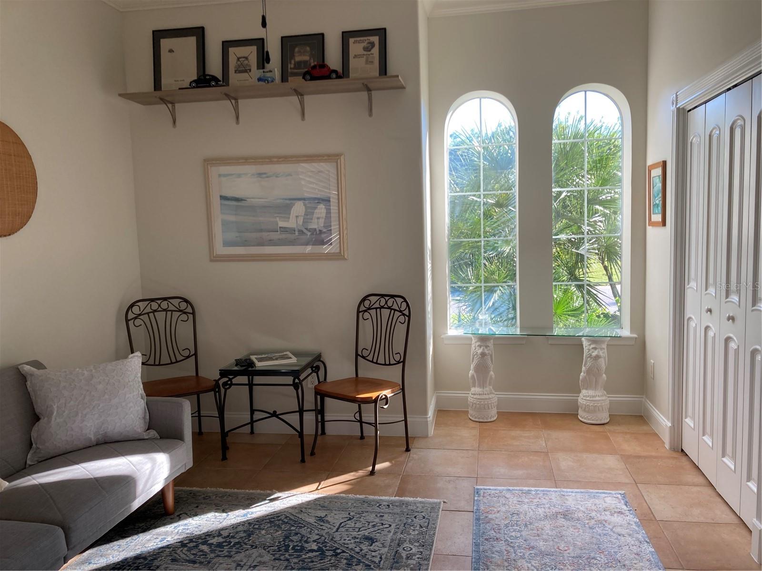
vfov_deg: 49.7
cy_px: 286
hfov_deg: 63.4
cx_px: 381
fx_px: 616
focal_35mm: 28
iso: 25
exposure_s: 1/121
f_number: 1.8
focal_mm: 3.99
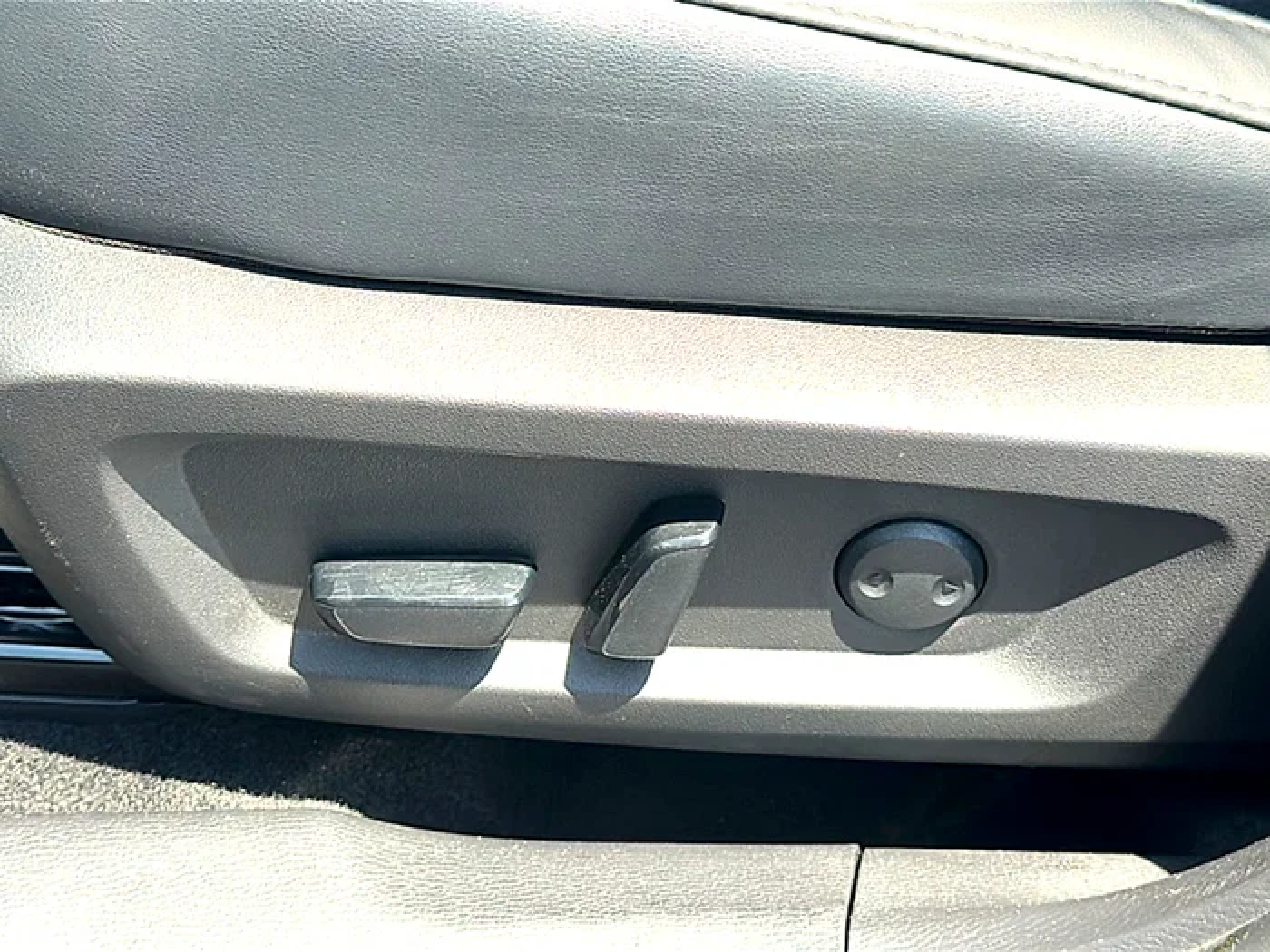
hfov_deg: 35.5
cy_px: 476
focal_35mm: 54
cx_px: 635
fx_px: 1981
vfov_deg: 27.0
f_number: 1.78
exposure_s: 1/565
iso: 64
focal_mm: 6.86
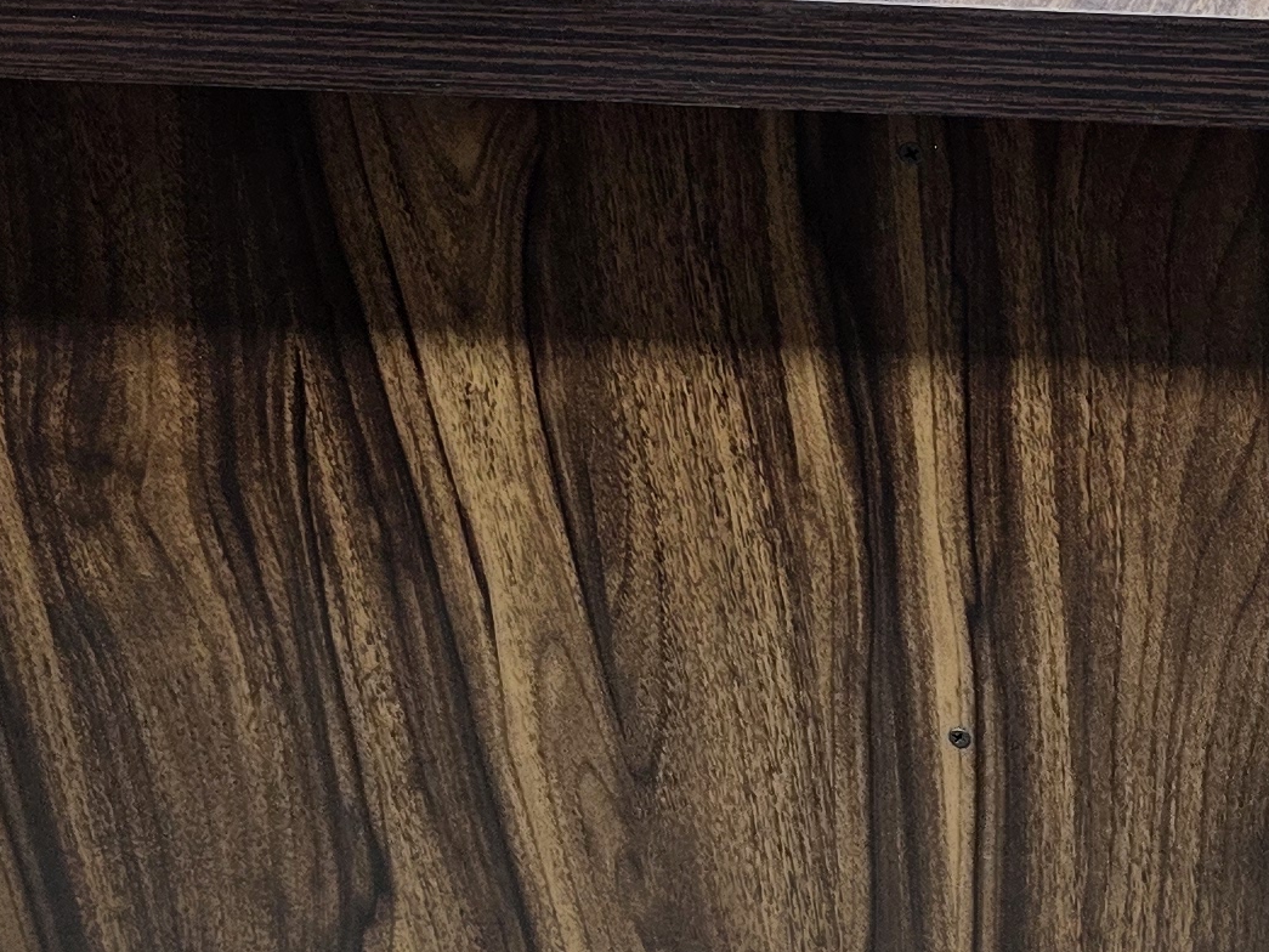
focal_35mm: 88
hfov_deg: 20.9
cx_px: 1491
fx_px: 3226
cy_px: 494
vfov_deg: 16.8
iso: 100
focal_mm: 6.3
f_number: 1.7
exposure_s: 1/100
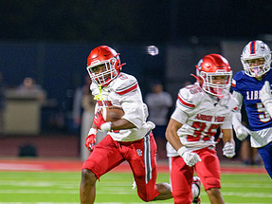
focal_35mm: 584
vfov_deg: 2.5
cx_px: 90
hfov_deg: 3.4
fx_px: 4587
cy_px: 143
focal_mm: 300
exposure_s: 1/250
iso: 2000
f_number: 2.8
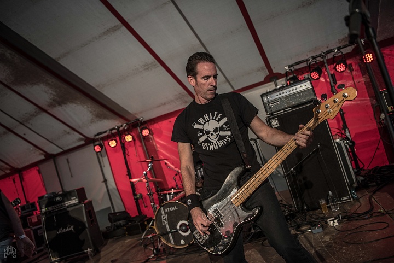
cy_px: 132
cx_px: 197
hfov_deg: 63.6
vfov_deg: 45.0
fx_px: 318
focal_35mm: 29
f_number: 2.8
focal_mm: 29
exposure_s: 1/100
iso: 400
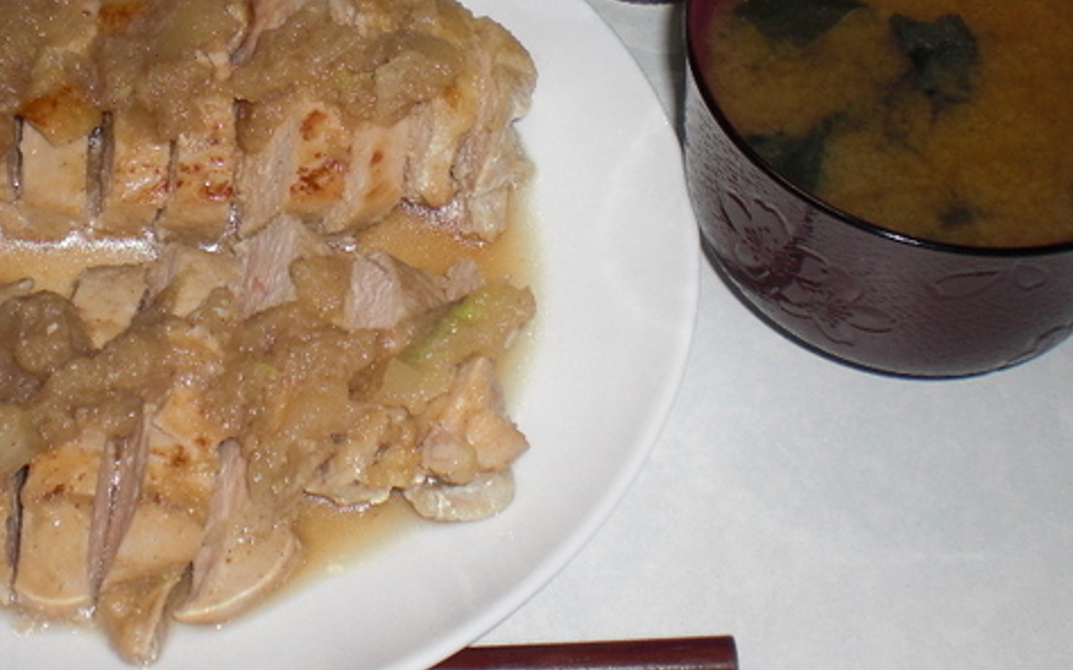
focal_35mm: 68
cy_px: 106
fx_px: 1988
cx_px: 383
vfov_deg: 18.9
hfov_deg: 30.0
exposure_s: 1/60
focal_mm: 6.3
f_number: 3.1
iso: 64
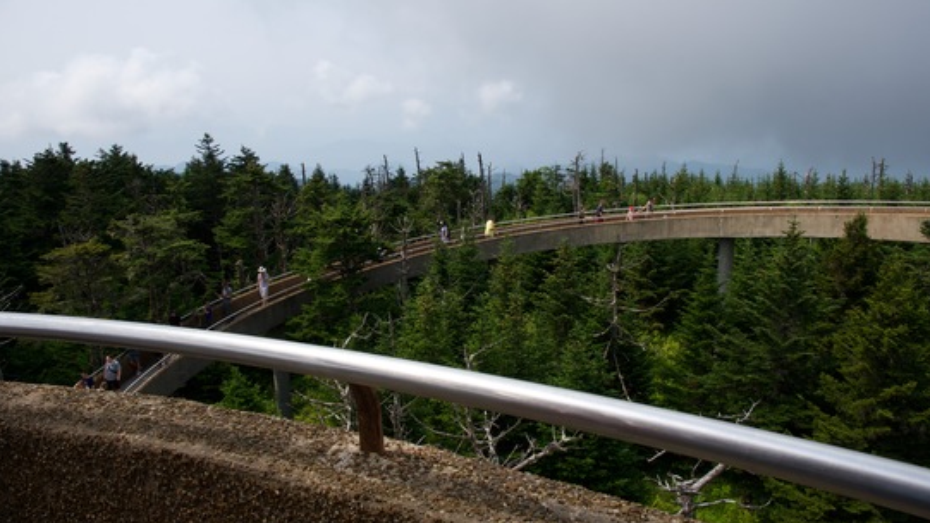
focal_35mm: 26
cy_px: 228
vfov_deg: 44.3
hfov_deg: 71.9
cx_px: 464
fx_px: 641
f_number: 10
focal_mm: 16
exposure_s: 1/400
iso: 200
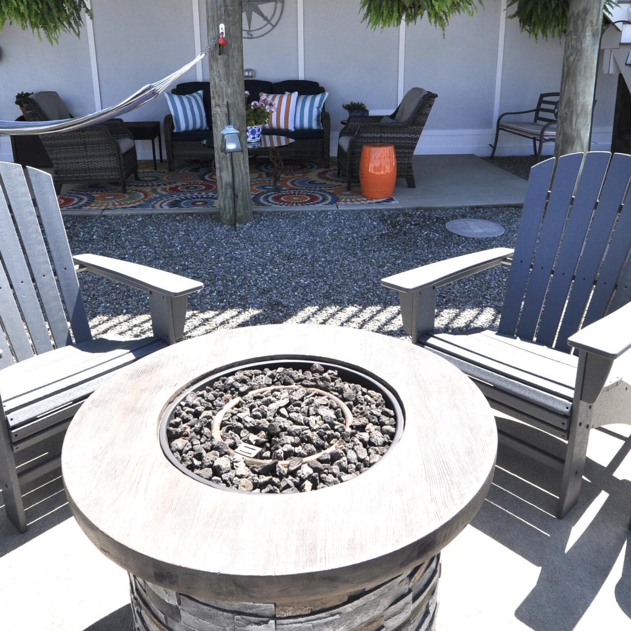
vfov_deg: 55.1
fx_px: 598
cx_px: 304
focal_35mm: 29
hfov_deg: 55.6
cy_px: 246
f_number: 9
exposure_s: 1/320
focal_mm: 12
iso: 200
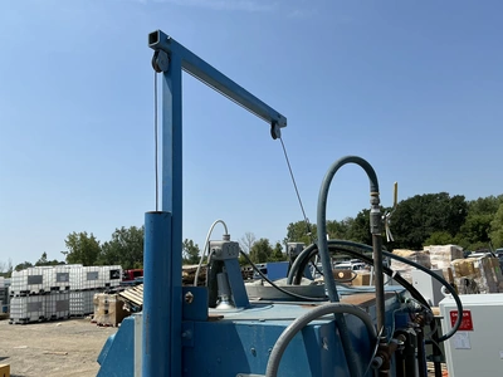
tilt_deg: +9.8
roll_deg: +4.1
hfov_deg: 63.4
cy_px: 188
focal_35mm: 28
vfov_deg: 49.7
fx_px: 407
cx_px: 252
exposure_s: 1/2538
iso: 25
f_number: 1.8
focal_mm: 3
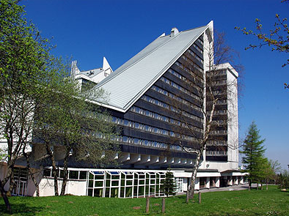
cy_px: 109
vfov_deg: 42.9
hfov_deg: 55.3
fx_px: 275
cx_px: 129
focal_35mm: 33
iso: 200
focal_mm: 20
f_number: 16
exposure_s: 1/180
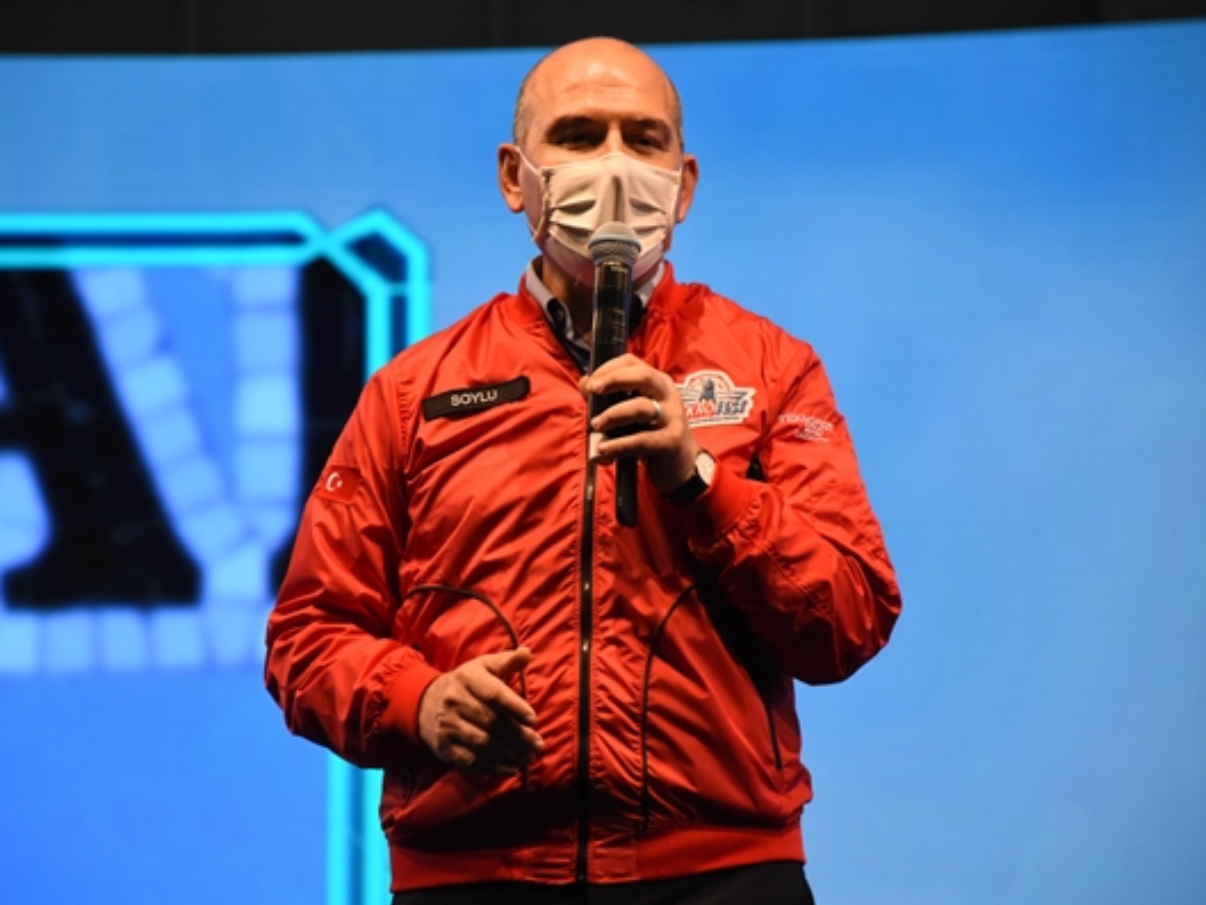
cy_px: 454
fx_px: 7980
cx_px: 543
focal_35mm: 229
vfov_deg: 6.5
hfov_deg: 8.6
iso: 1800
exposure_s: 1/250
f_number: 5.6
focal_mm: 140
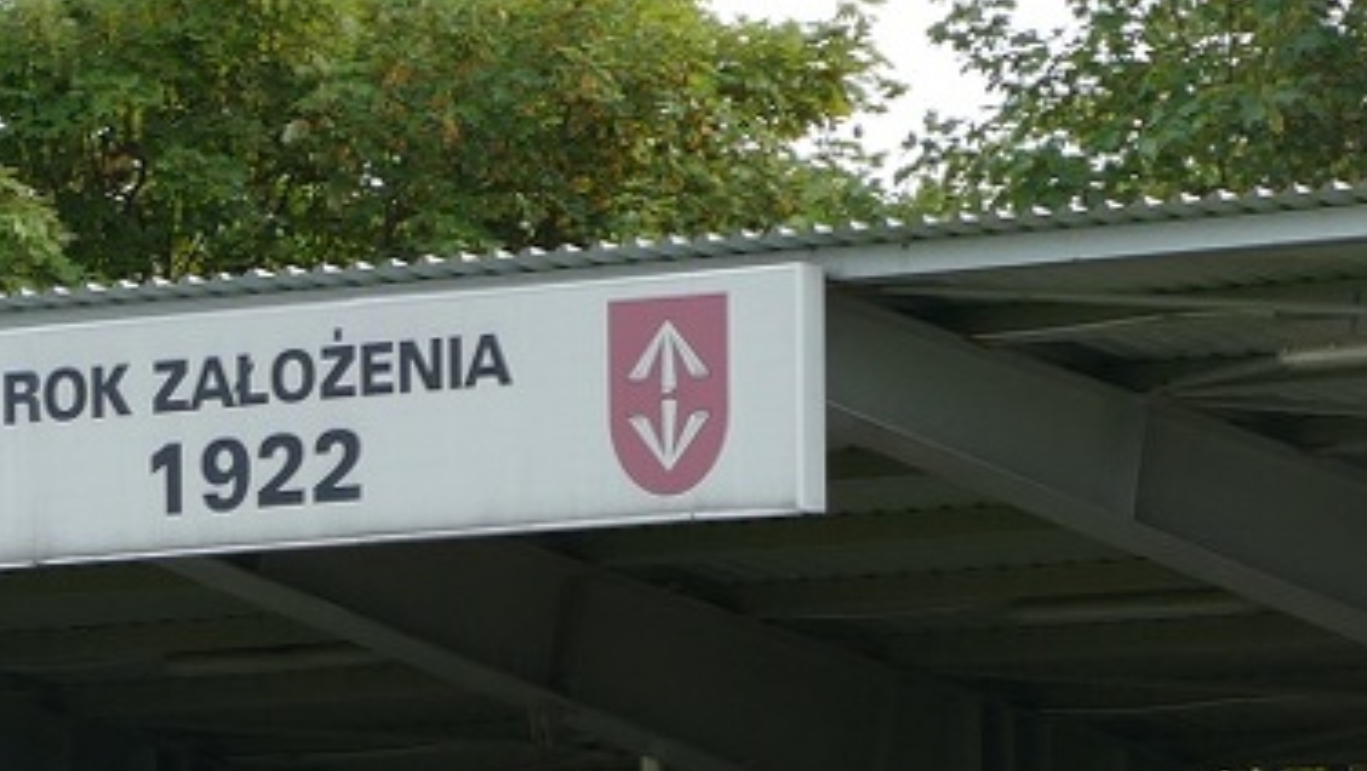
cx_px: -87
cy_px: 993
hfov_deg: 3.8
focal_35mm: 568
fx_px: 20600
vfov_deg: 2.1
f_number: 4
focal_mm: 61.93
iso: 200
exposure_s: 1/250
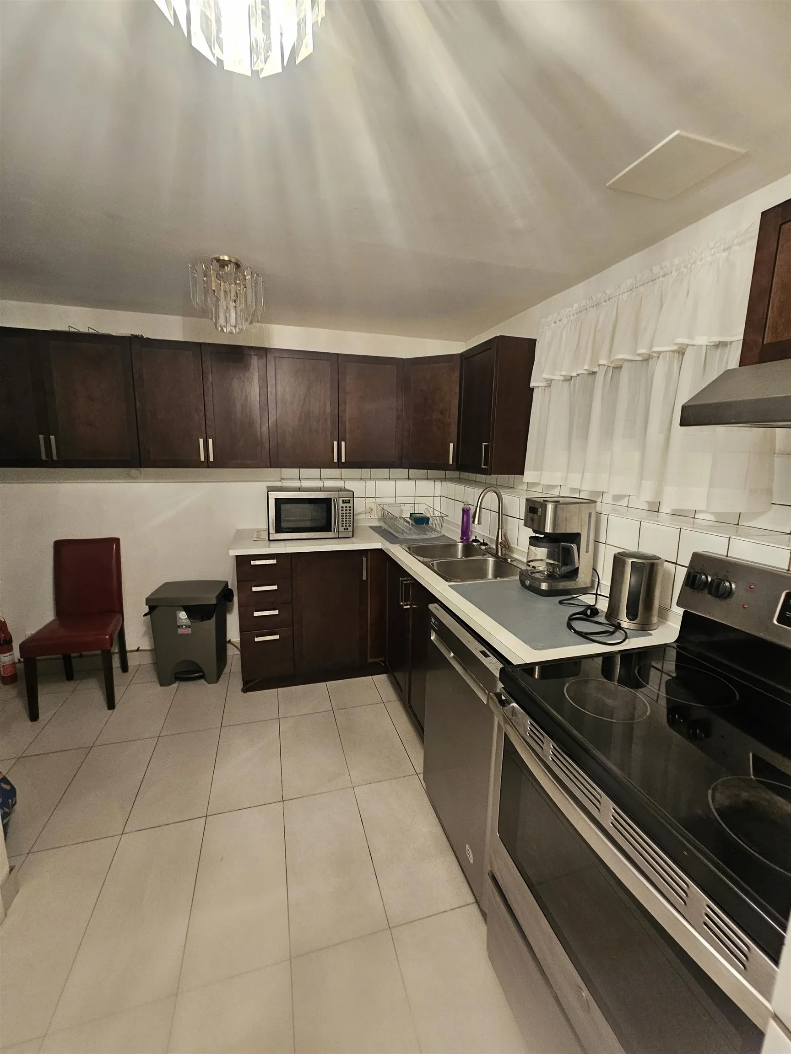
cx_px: 396
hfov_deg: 89.9
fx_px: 396
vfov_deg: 106.2
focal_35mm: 13
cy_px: 527
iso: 320
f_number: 2.2
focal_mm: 2.2
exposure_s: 1/40
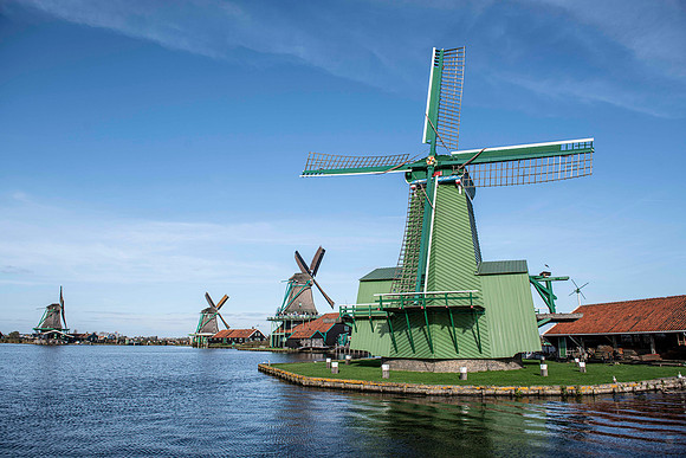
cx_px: 343
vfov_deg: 53.2
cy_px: 229
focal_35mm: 24
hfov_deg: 73.7
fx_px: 457
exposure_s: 1/640
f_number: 5.6
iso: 64
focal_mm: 24
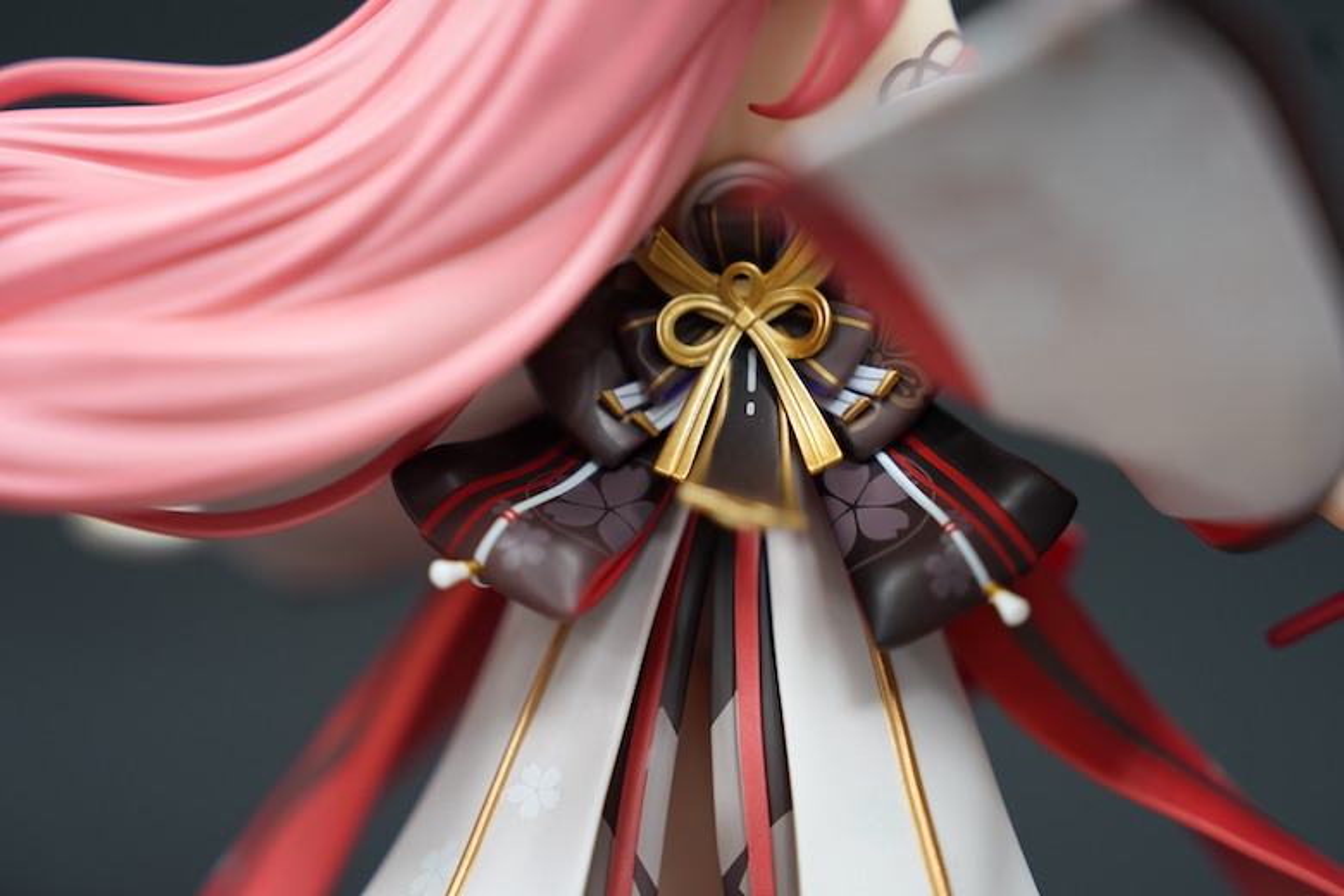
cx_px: 672
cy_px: 448
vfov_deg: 19.5
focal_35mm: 70
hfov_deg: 28.8
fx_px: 2613
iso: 200
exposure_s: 1/40
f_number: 2.8
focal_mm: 70
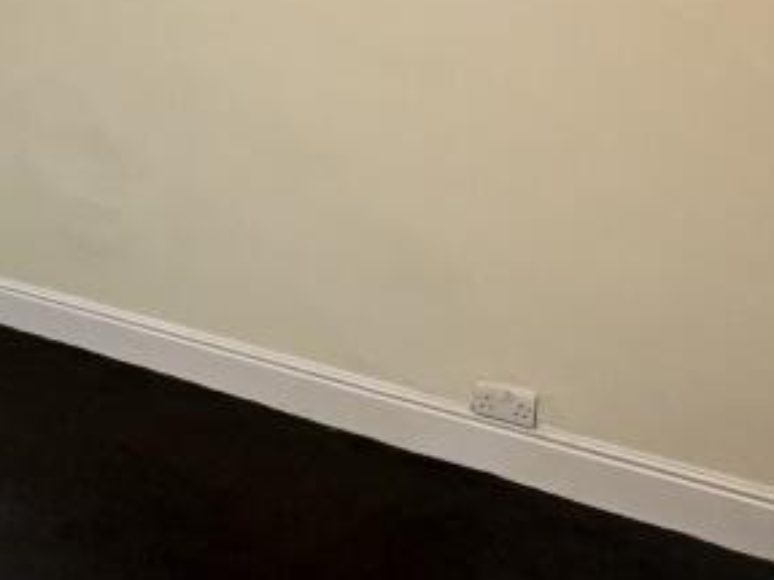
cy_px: 111
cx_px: 35
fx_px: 1118
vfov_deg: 28.4
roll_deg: -1.7
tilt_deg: -7.9
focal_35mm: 50
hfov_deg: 35.3
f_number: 2.2
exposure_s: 1/100
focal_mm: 2.22
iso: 320
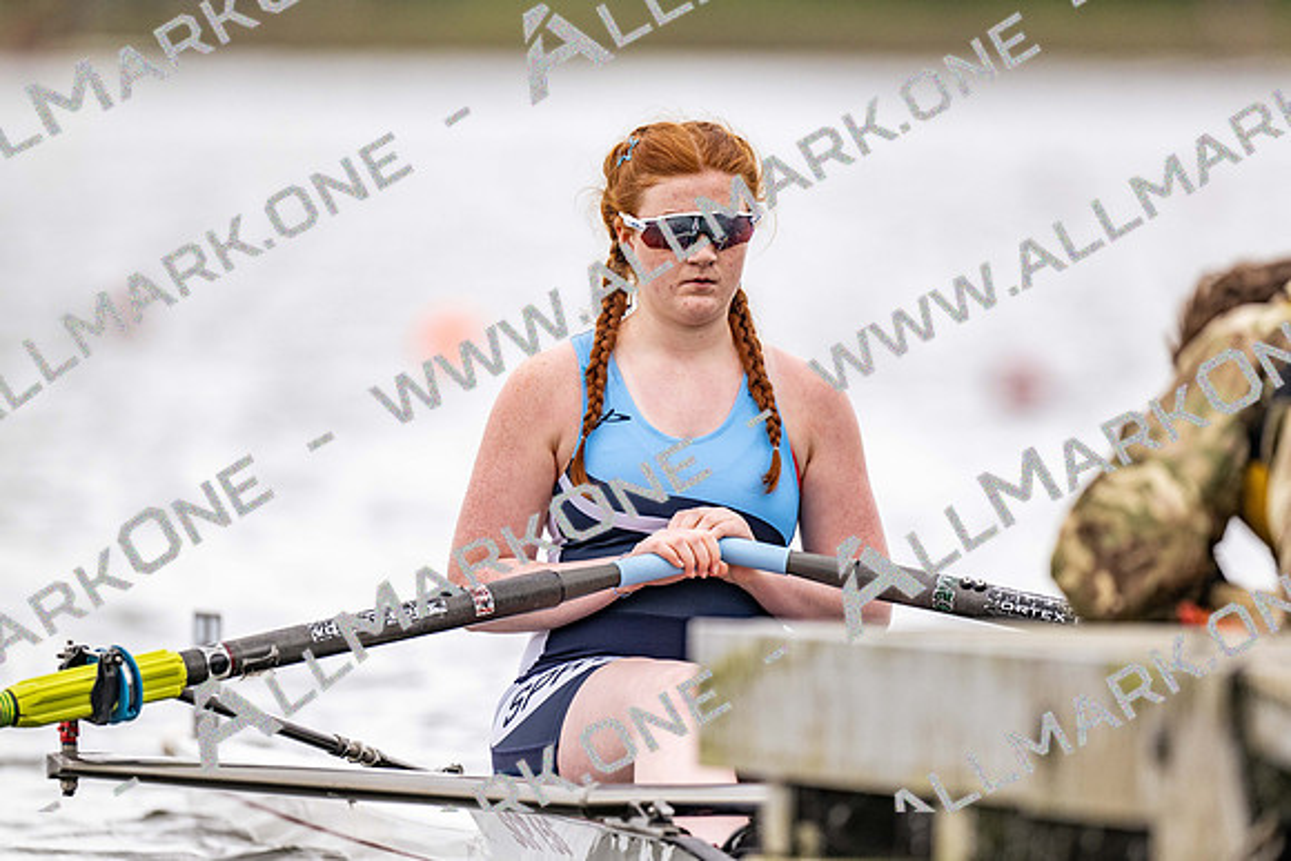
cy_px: 430
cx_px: 646
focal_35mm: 600
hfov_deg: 3.4
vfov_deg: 2.3
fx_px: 21521
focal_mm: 600
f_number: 4
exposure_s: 1/2500
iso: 720
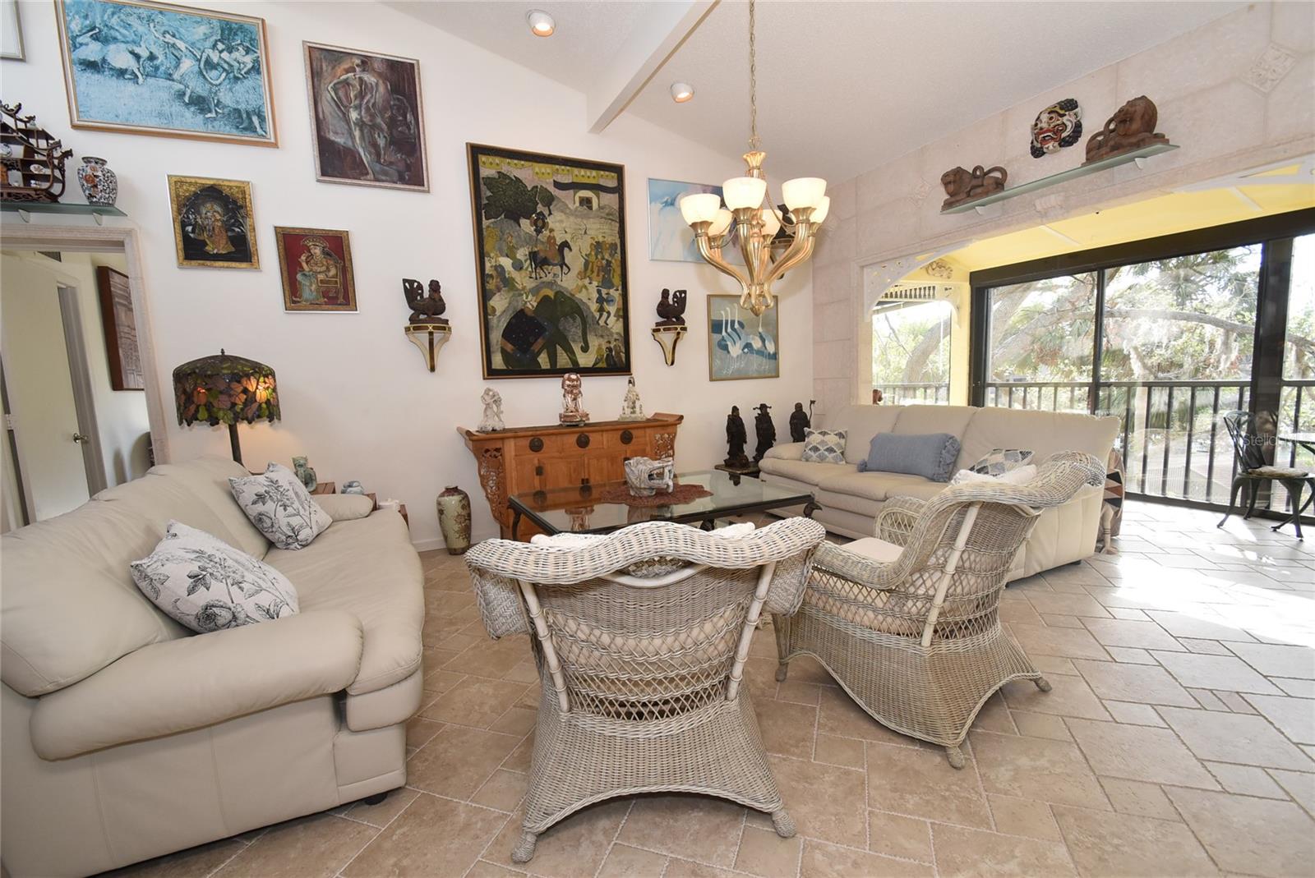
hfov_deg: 100.4
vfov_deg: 77.4
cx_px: 658
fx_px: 548
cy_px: 439
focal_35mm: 15
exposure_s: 1/125
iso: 450
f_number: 5.6
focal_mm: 10
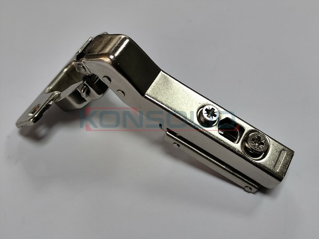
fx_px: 424
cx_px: 160
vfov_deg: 31.5
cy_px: 120
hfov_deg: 41.2
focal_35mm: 46
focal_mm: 6.14
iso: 400
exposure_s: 1/50
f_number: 1.65
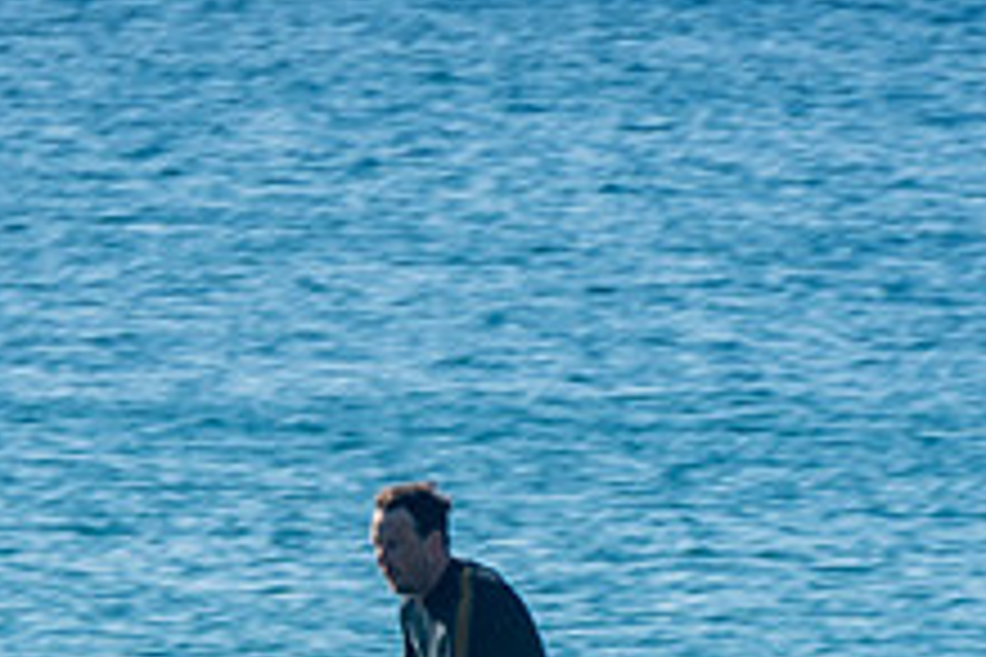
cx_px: 500
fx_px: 43518
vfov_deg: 0.9
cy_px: 862
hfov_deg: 1.3
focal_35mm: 1589
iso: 100
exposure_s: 1/50
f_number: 18
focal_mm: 400
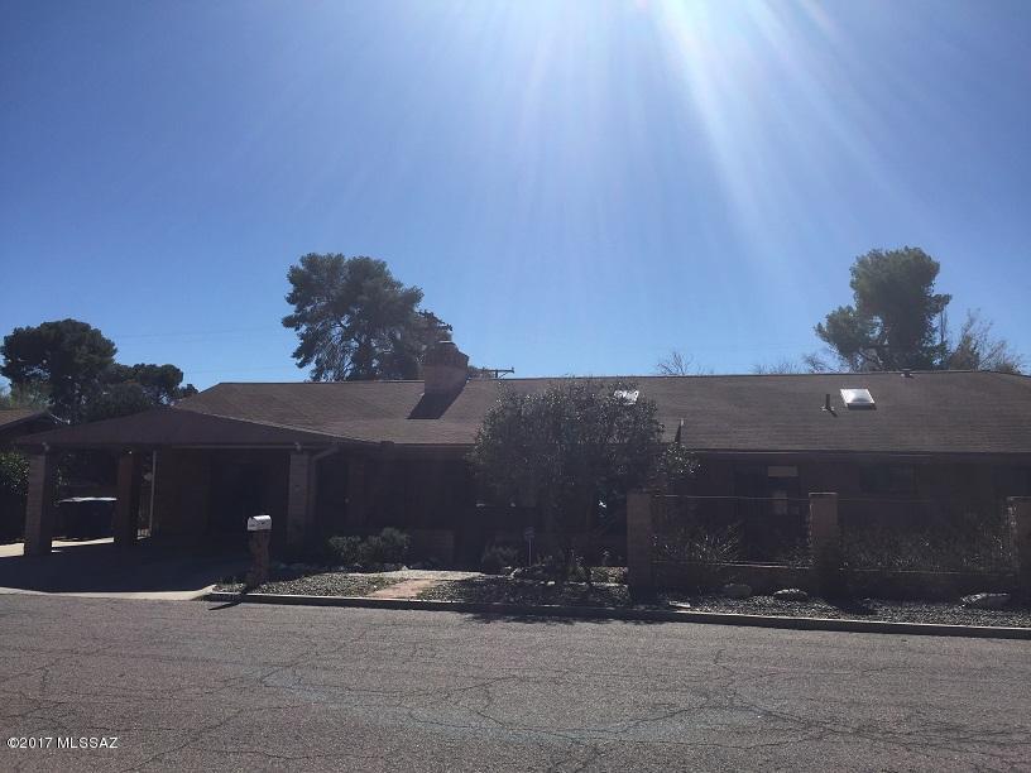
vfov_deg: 48.2
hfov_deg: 61.7
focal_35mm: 29
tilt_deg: +6.5
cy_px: 386
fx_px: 864
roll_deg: -0.9
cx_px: 516
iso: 32
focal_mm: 4.15
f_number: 2.2
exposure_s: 1/3300
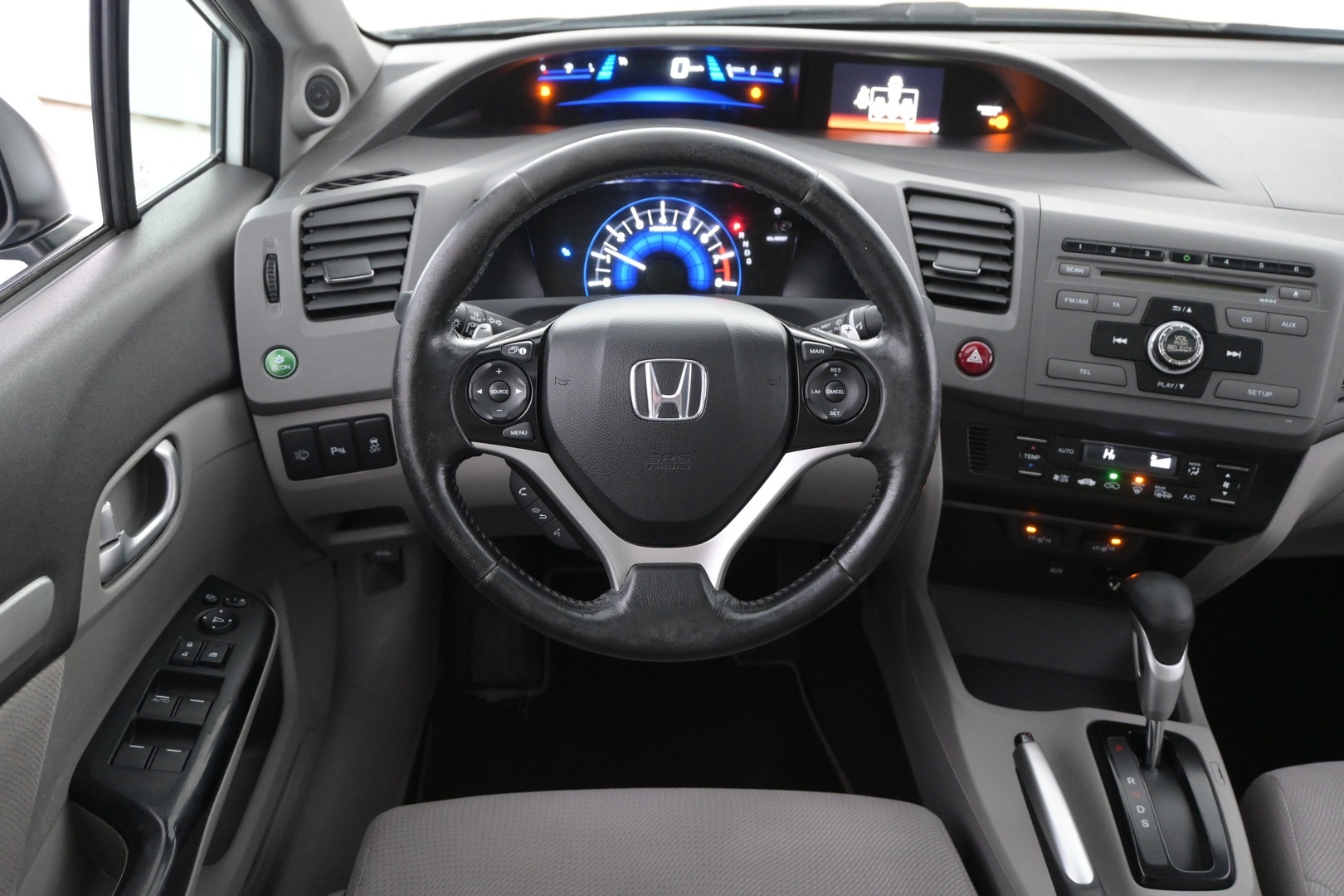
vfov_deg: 41.7
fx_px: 1176
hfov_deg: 59.5
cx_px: 672
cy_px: 448
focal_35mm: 32
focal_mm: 21
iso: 3200
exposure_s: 1/30
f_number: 4
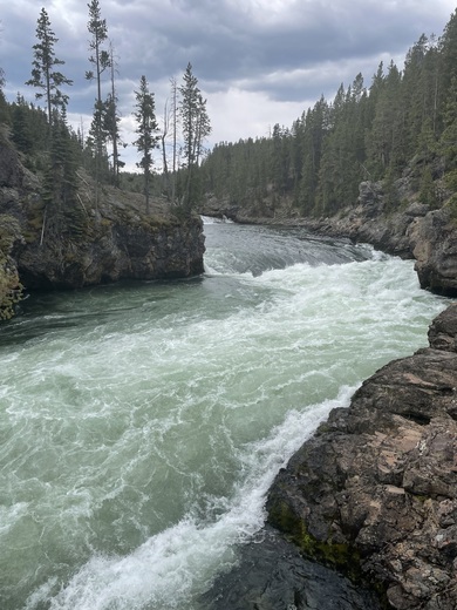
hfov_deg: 53.1
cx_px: 228
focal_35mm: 26
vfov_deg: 67.3
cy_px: 305
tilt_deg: -12.1
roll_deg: -1.5
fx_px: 458
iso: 32
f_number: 1.6
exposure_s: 1/2174
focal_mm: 4.2
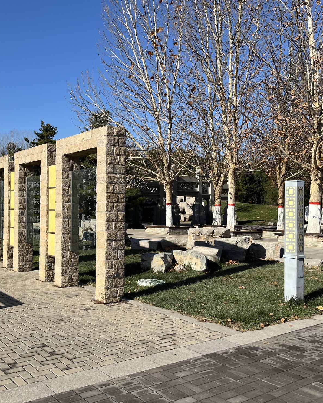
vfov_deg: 52.9
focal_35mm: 34
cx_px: 68
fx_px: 406
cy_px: 202
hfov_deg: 41.6
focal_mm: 5.1
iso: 50
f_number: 1.6
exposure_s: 1/4016
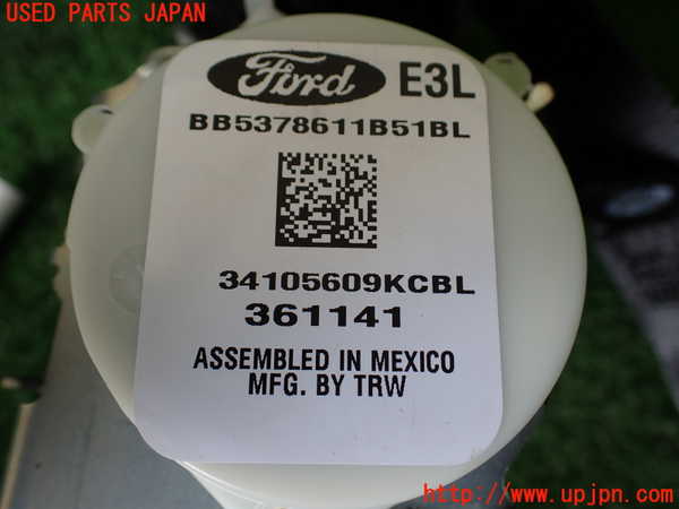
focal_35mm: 30
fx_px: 588
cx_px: 340
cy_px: 254
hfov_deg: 60.0
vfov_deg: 46.8
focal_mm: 5.4
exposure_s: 1/125
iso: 100
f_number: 2.3
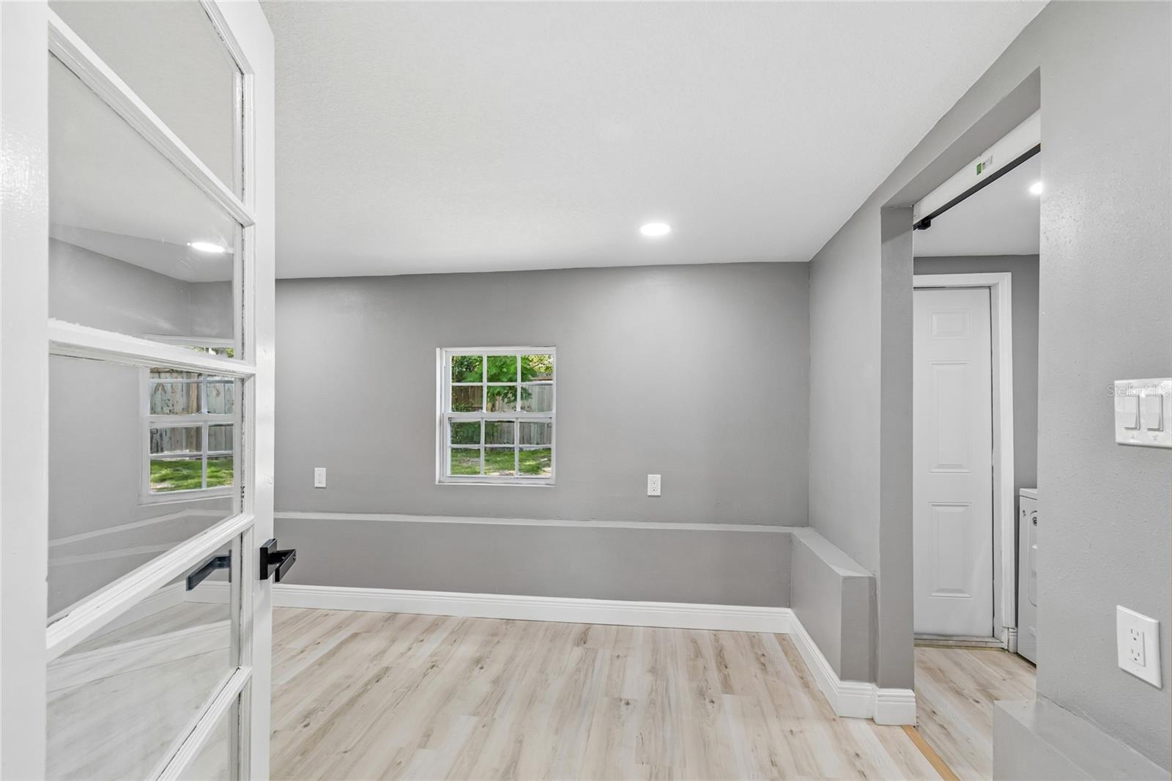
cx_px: 586
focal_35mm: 15
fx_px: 488
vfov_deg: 77.3
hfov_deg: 100.4
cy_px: 390
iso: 100
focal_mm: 10
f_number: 7.1
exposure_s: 1/5
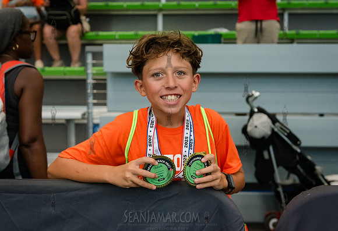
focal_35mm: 57
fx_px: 538
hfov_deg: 34.8
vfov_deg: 24.2
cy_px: 91
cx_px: 161
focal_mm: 44
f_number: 3.5
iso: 6400
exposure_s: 1/1000
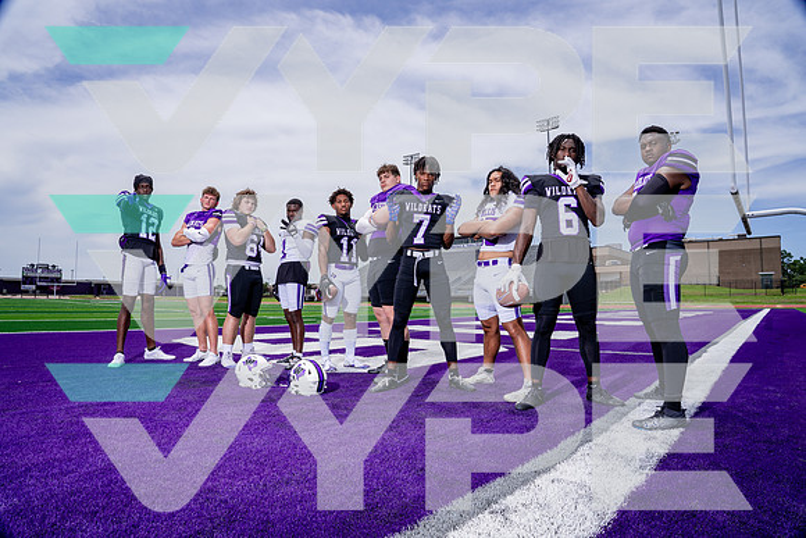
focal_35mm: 20
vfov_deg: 61.7
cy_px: 269
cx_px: 403
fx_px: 450
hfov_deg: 83.7
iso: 100
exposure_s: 1/250
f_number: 11
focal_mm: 20
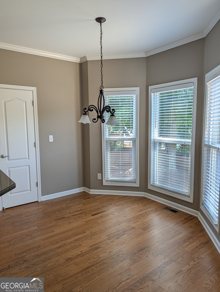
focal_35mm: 24
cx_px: 110
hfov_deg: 56.9
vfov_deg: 71.5
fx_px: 203
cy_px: 146
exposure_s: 1/278
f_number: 1.68
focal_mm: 6.9
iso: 131
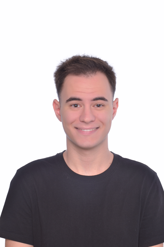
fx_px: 463
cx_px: 82
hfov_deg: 20.1
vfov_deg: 29.9
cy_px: 124
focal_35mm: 68
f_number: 10
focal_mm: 45
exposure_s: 1/100
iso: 100
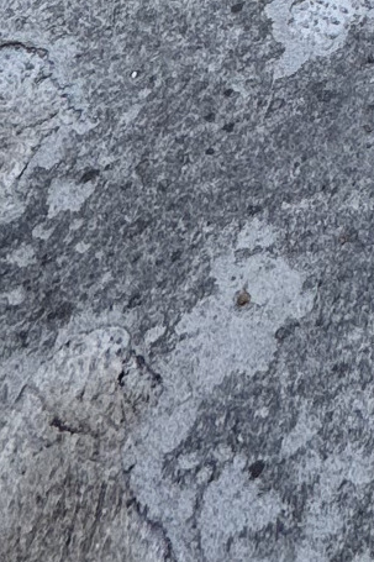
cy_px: -746
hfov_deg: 14.3
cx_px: 718
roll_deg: +3.5
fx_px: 1279
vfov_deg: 15.4
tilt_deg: -11.9
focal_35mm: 82
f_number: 2.2
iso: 40
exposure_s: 1/276
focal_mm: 2.22
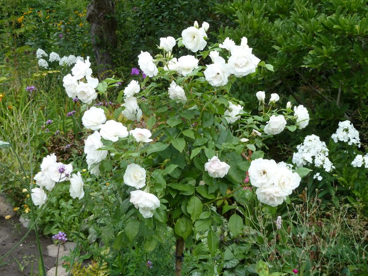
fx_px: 521
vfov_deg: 29.7
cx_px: 185
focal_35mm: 49
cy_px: 138
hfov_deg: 38.9
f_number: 3.8
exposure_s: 1/30
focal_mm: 7.9
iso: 160
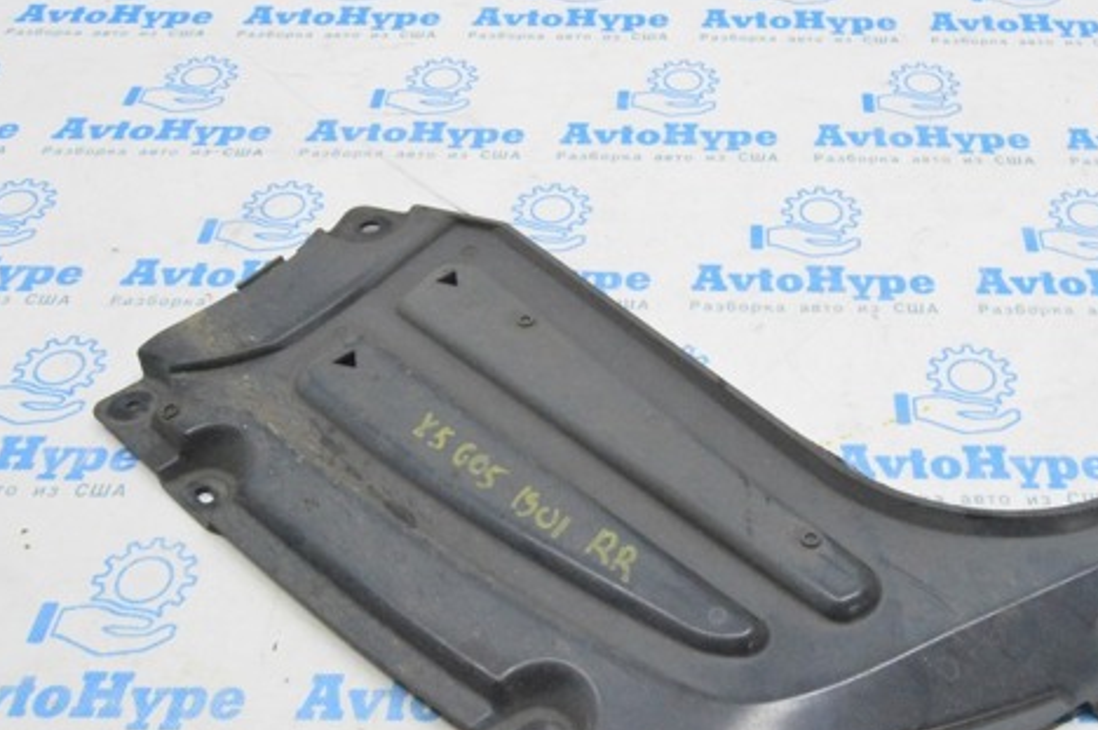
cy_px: 396
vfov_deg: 32.5
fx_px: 1249
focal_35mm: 41
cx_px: 739
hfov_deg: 46.6
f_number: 20
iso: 6400
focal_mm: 20
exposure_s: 1/20
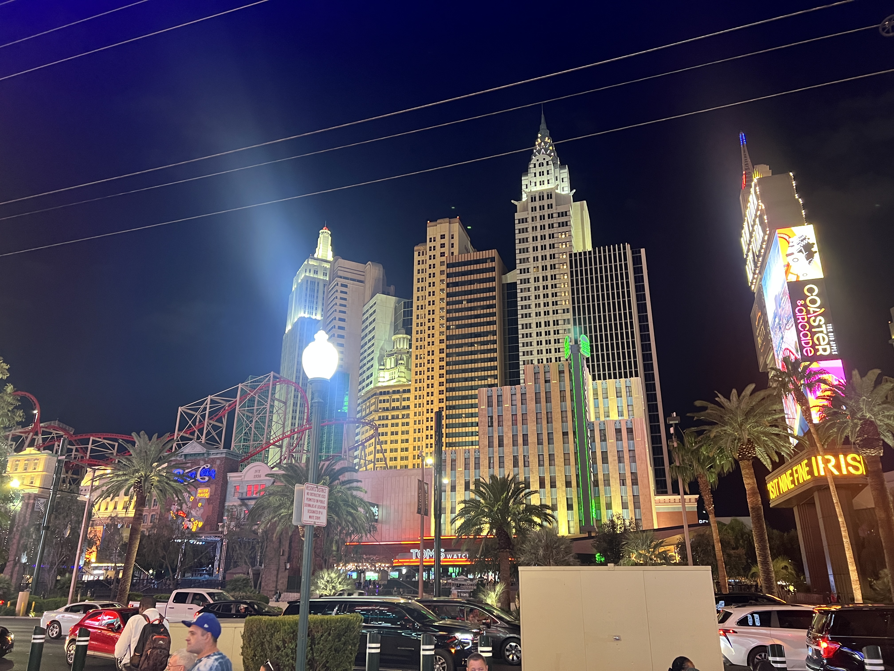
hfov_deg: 67.3
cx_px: 447
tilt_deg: +21.4
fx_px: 671
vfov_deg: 53.1
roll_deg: -0.1
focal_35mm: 26
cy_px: 336
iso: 500
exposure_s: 1/60
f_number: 1.5
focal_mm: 5.7
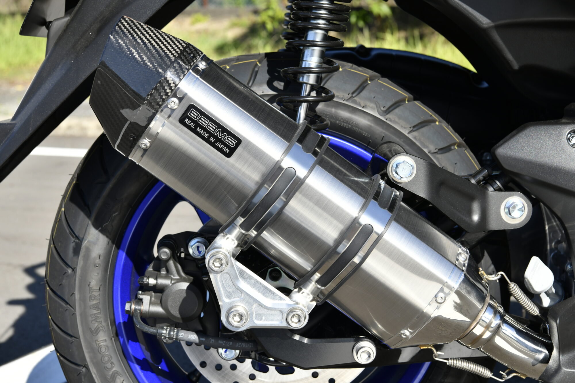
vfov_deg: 21.9
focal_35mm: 62
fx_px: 990
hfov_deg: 32.4
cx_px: 288
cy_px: 192
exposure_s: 1/640
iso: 640
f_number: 11
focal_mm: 62
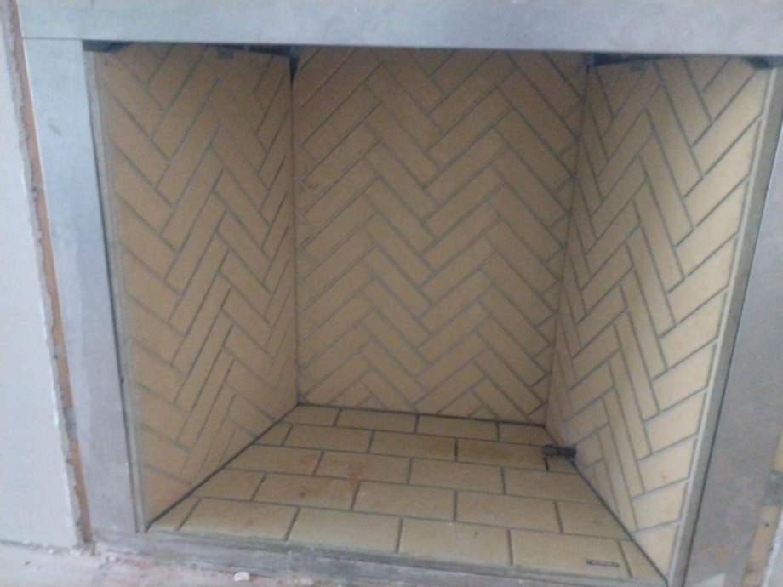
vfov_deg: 66.0
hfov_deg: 81.7
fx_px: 452
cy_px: 294
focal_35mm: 20
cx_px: 392
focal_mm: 3.54
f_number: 2
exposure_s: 1/15
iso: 1528
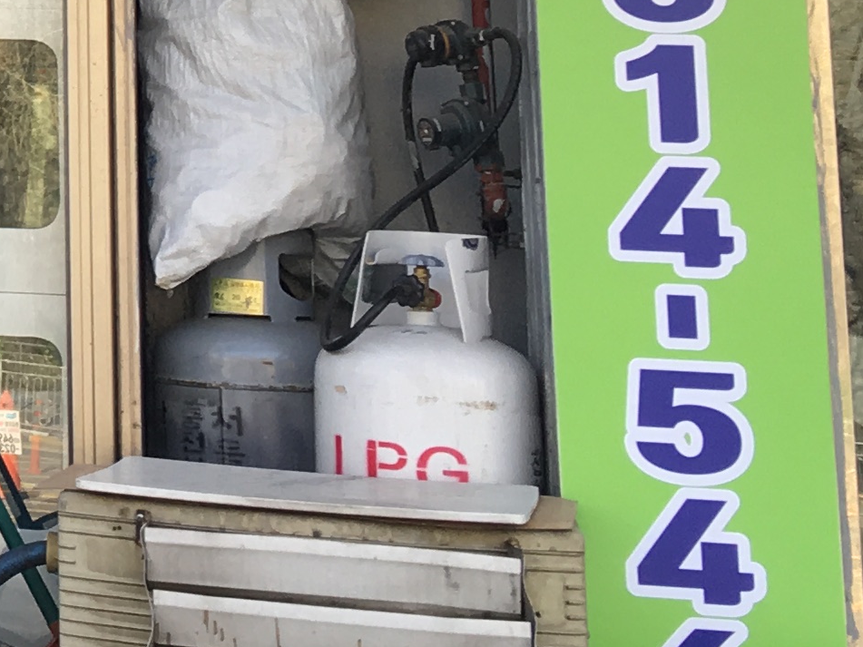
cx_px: -636
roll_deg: -2.3
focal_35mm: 123
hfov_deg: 14.3
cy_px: -397
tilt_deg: +12.4
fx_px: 3066
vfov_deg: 11.4
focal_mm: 4.15
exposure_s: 1/120
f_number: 2.2
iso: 25
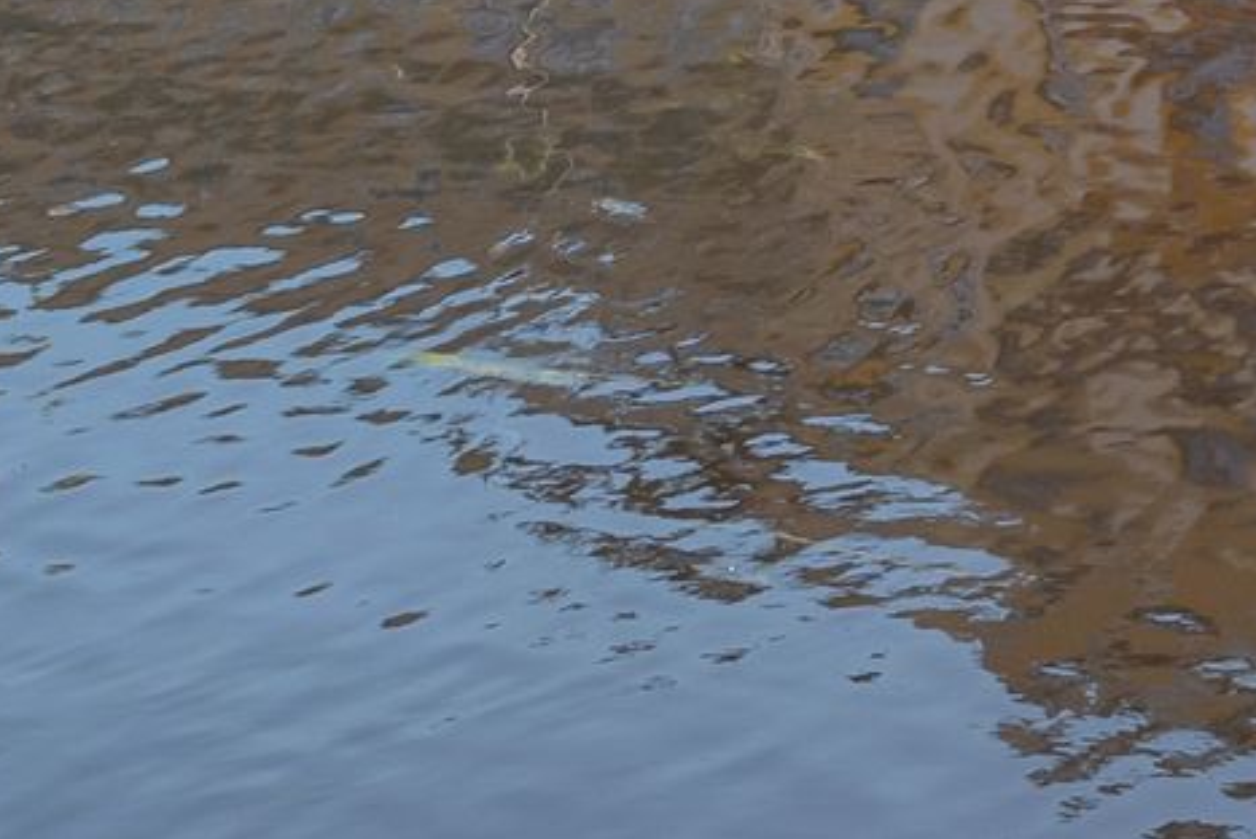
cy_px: -1152
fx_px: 5516
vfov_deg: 8.1
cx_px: 2820
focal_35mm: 158
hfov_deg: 11.2
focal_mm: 25
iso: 100
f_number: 6.3
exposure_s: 1/320
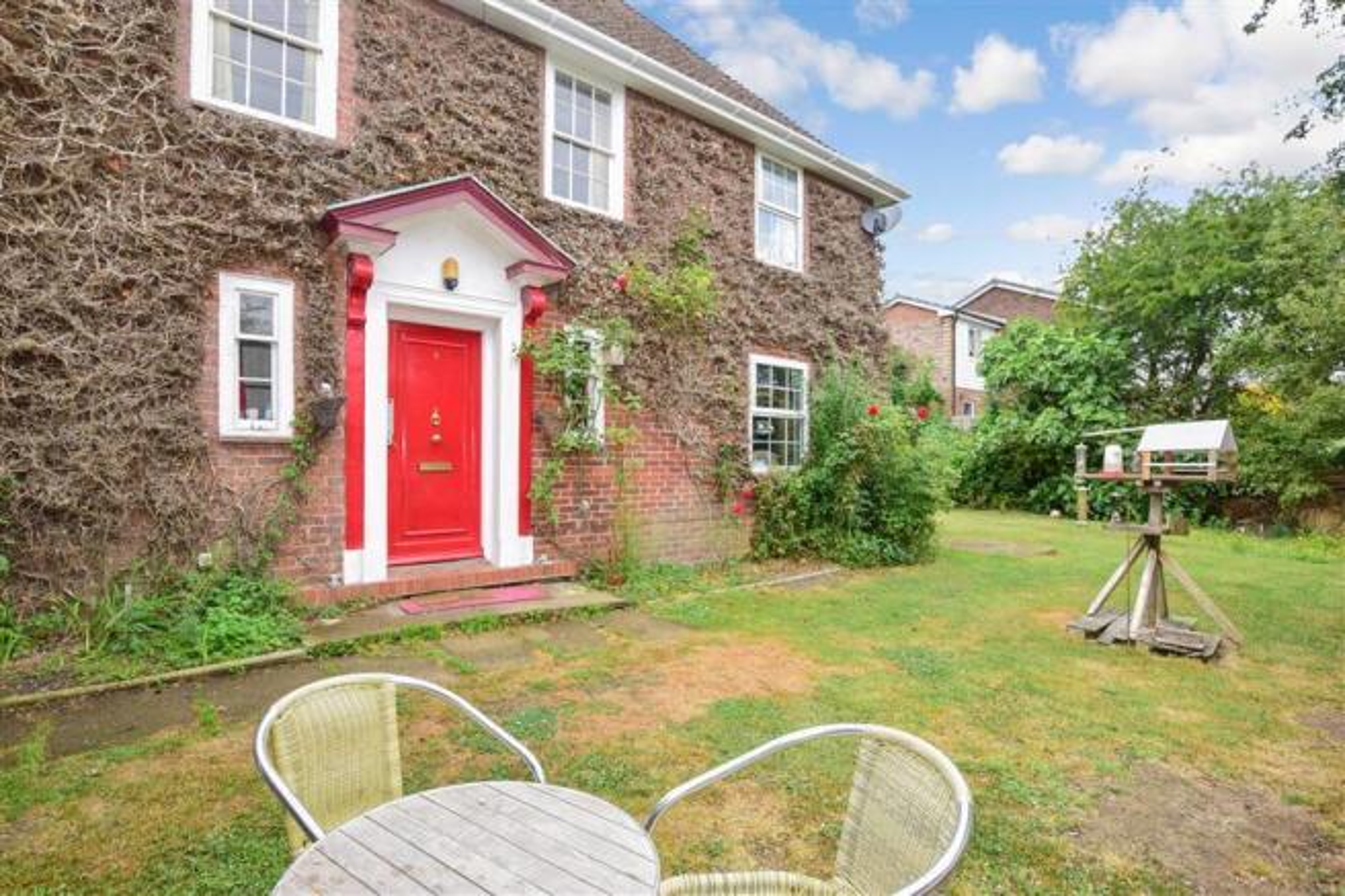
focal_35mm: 17
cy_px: 448
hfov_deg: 92.5
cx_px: 672
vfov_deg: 69.6
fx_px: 644
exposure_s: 1/200
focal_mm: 11.5
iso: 400
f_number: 10
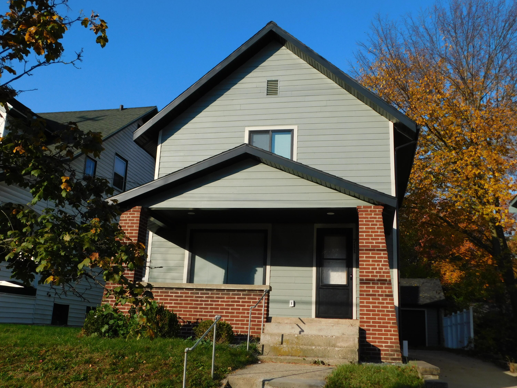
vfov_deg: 39.7
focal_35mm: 36
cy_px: 194
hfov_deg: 51.4
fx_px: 538
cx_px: 258
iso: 125
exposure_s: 1/1250
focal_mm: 6.3
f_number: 3.5
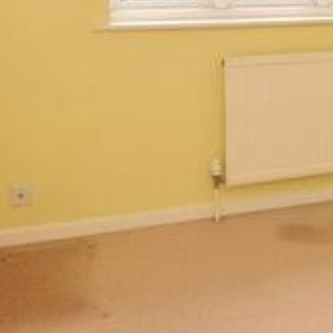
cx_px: 256
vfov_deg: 31.9
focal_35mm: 48
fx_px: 522
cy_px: -18
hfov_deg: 34.5
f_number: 11
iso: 400
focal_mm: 10
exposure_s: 1/50
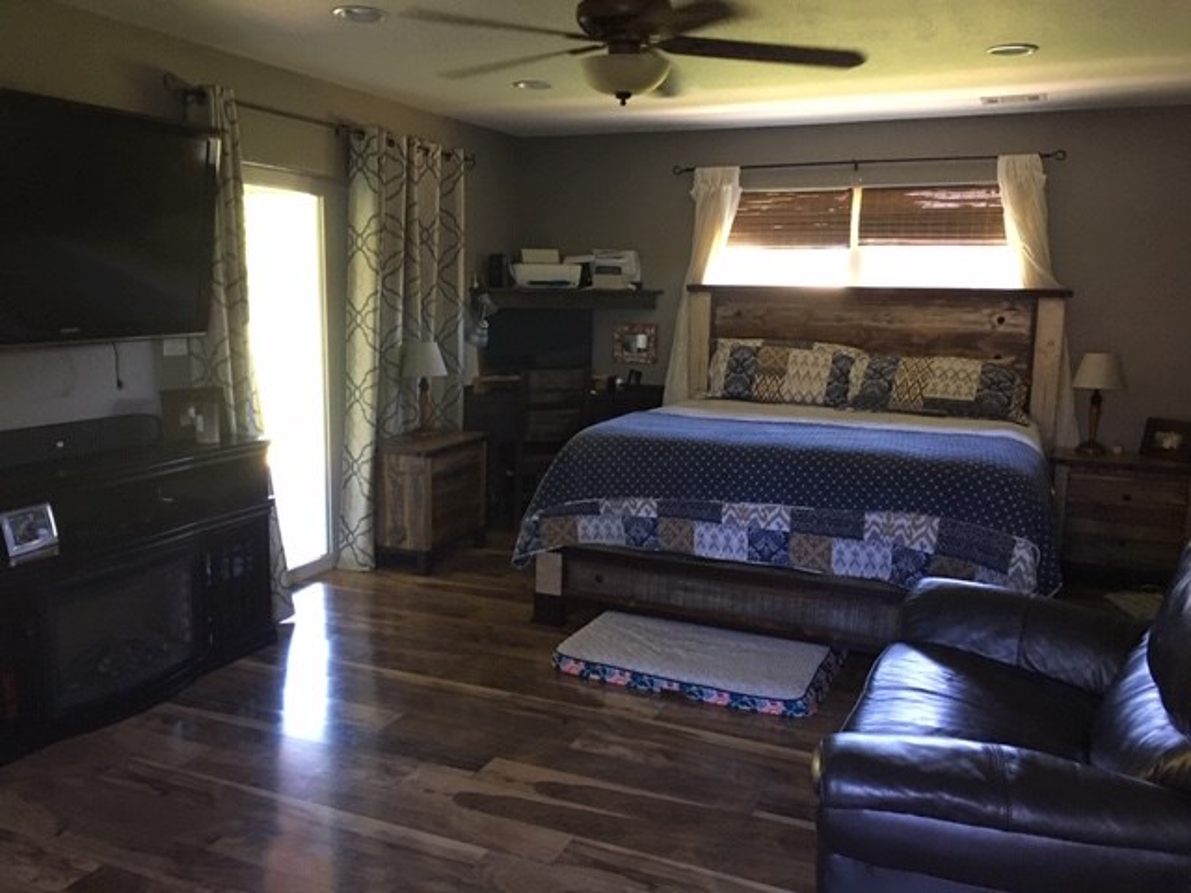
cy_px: 446
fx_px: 998
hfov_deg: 61.7
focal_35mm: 29
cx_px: 596
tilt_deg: -8.3
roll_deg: -1.8
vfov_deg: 48.2
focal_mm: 4.15
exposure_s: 1/15
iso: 100
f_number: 2.2
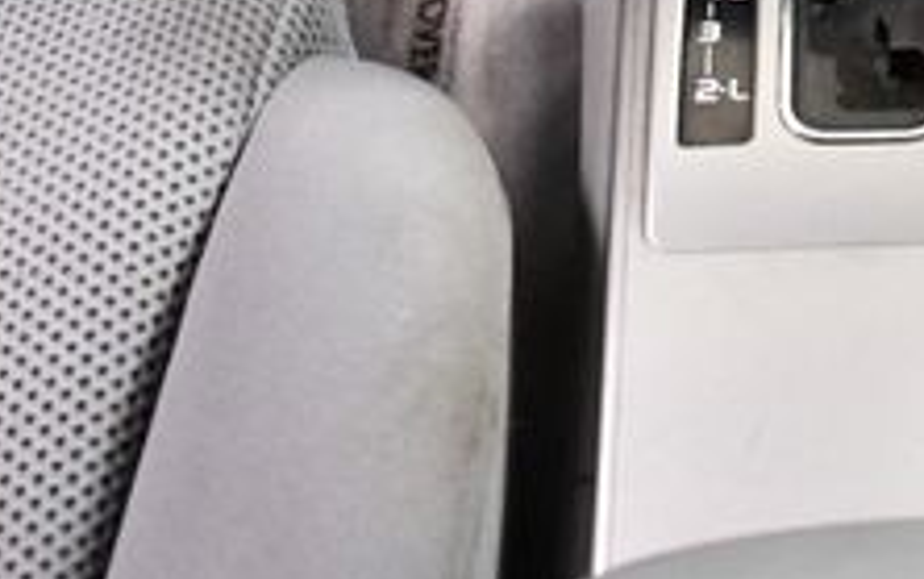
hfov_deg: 19.1
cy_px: -304
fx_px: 2671
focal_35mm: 106
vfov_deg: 11.8
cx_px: 936
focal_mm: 18
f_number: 3.5
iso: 4000
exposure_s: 1/60
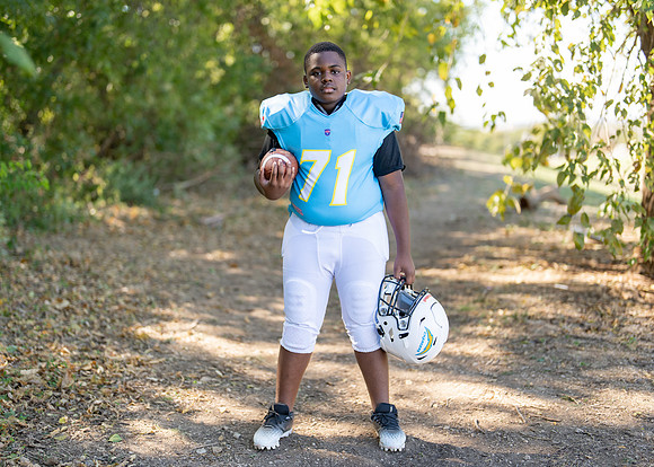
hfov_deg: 34.7
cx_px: 332
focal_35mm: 56
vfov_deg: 25.2
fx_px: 1046
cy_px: 229
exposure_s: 1/1000
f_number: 1.2
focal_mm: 50
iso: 100
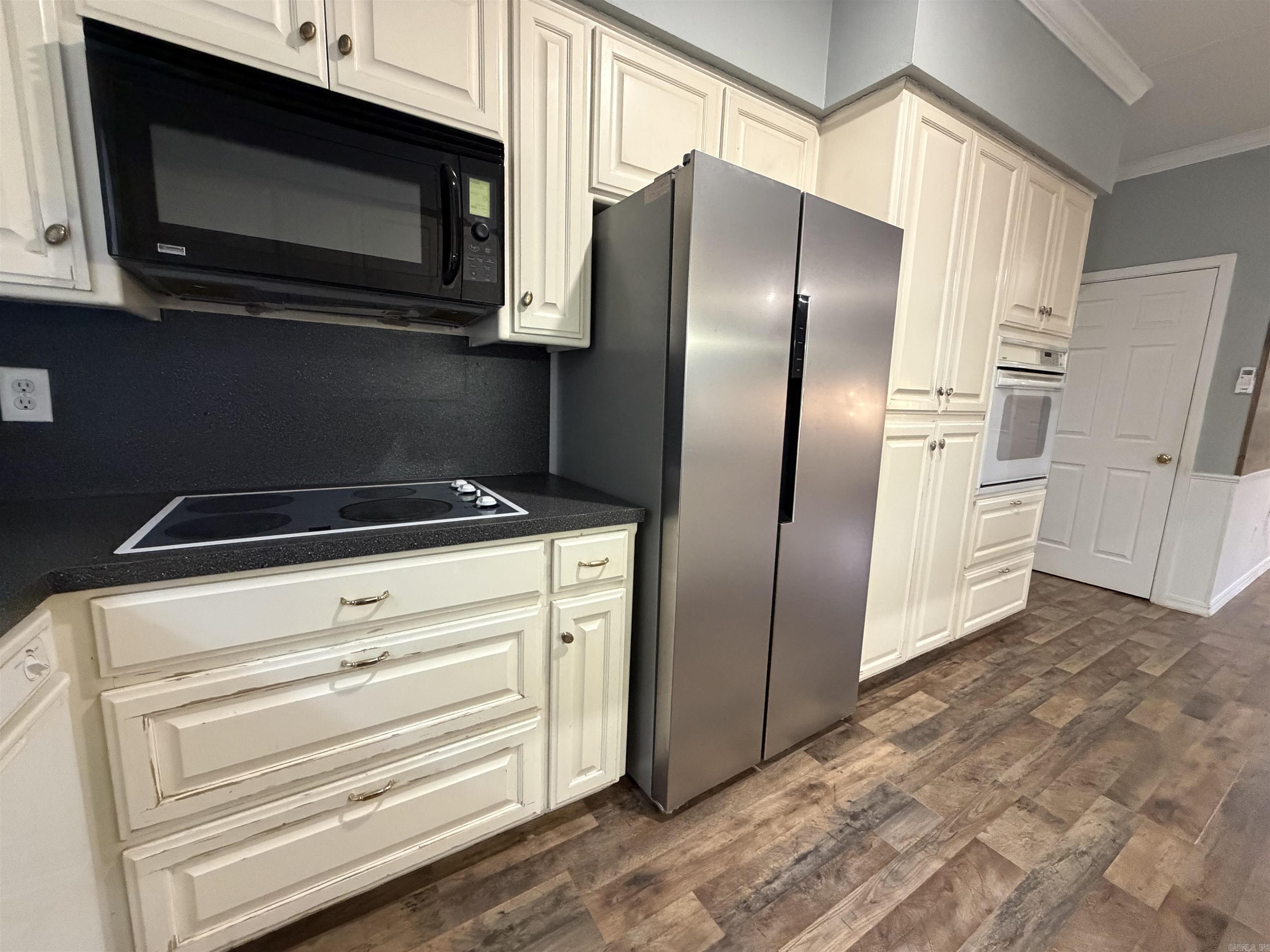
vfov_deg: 85.7
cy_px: 476
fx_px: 514
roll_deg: -1.9
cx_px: 635
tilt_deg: -9.3
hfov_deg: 102.1
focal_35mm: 14
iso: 640
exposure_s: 1/60
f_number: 2.2
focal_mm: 2.22
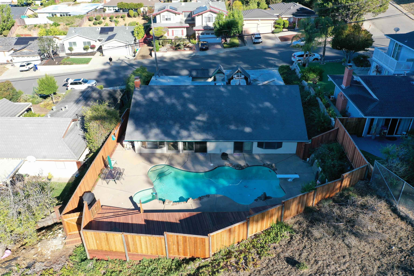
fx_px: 322
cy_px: 138
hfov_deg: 65.5
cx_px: 207
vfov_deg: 46.4
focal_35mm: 28
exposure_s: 1/320
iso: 100
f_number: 5
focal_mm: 10.26
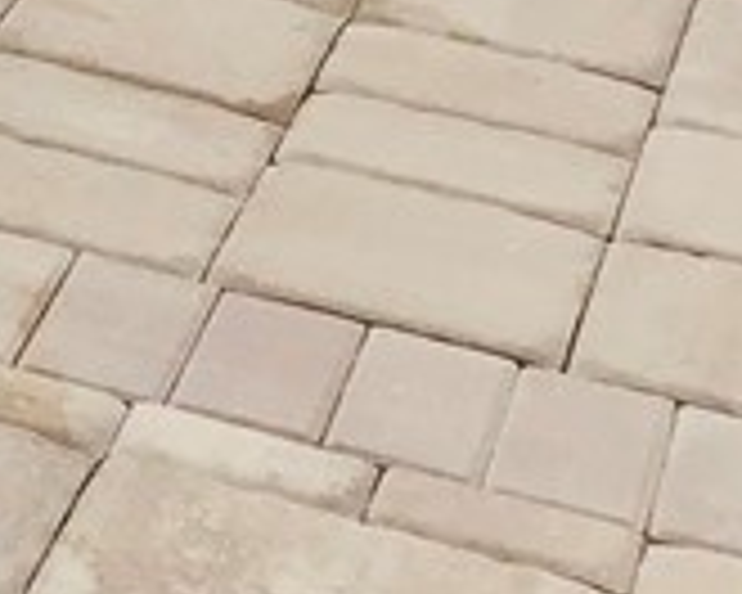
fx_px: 4129
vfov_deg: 7.7
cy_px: -792
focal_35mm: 188
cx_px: -1300
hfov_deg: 8.8
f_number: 2.4
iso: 25
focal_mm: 3.3
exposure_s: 1/1359
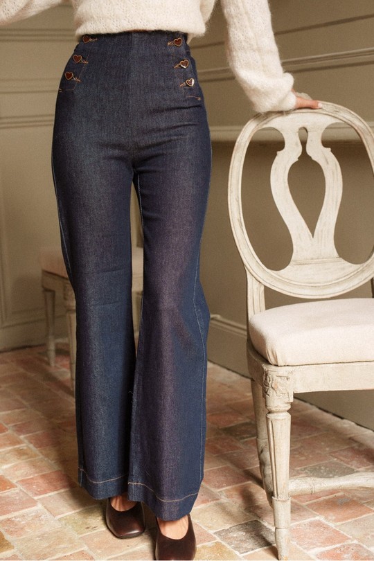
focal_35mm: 54
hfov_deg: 25.1
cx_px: 187
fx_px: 841
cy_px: 280
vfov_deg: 36.9
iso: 500
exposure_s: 1/320
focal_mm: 54
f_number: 4
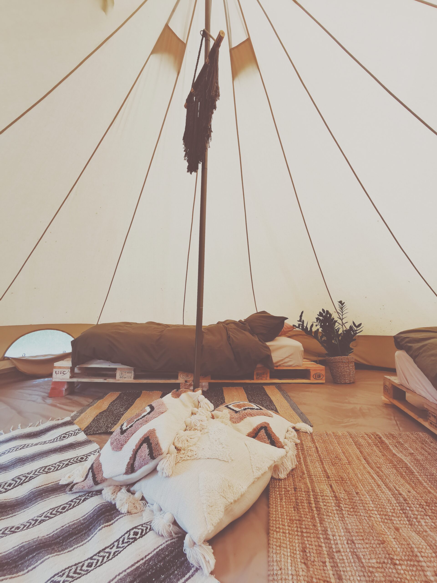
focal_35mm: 16
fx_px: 269
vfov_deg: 94.5
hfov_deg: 78.1
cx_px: 218
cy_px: 292
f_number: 2.2
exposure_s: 1/100
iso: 100
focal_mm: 2.35
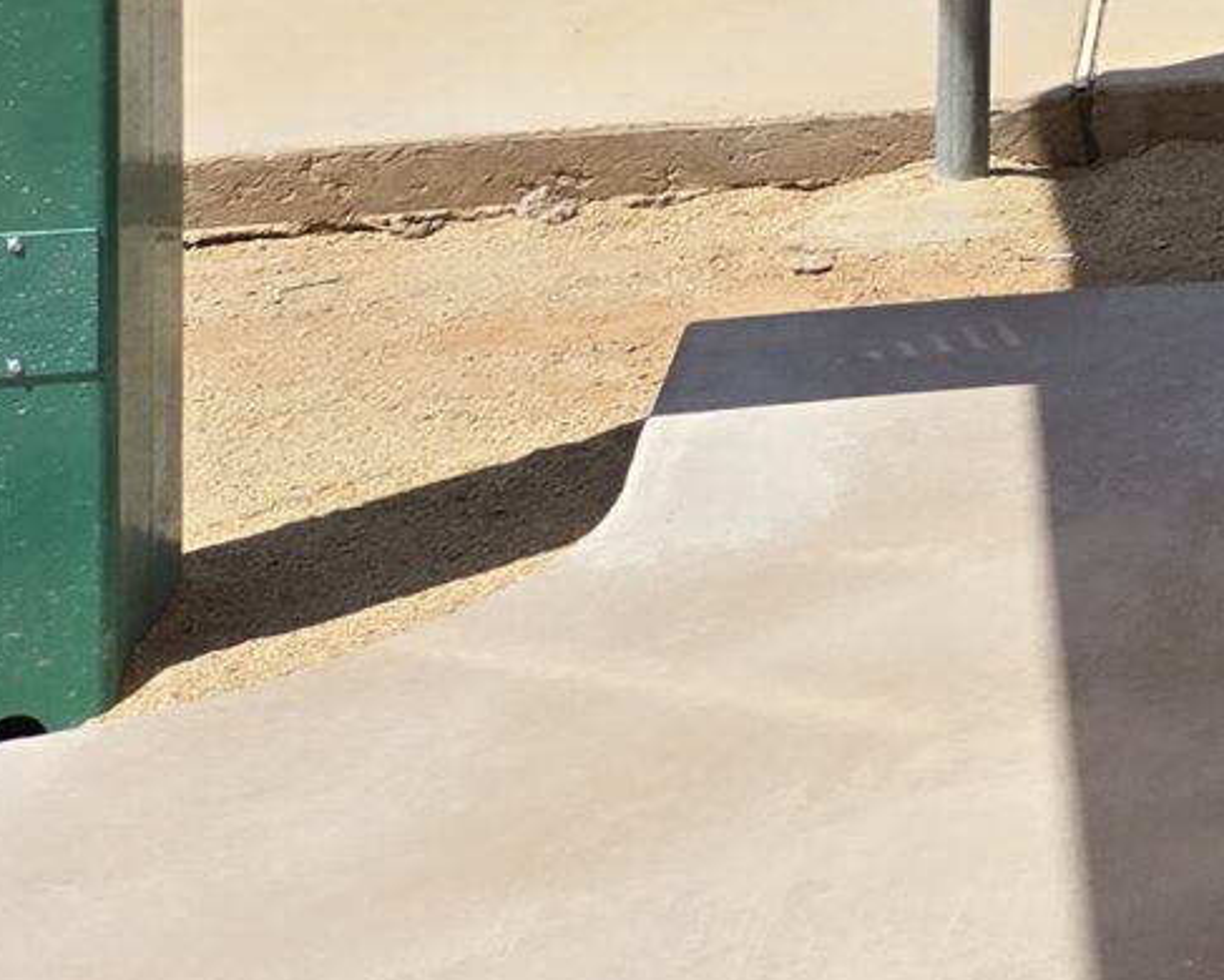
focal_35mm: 118
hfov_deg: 13.3
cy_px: -812
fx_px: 4276
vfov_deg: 12.0
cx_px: 2677
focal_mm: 5.4
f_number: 1.8
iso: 25
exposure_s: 1/2071
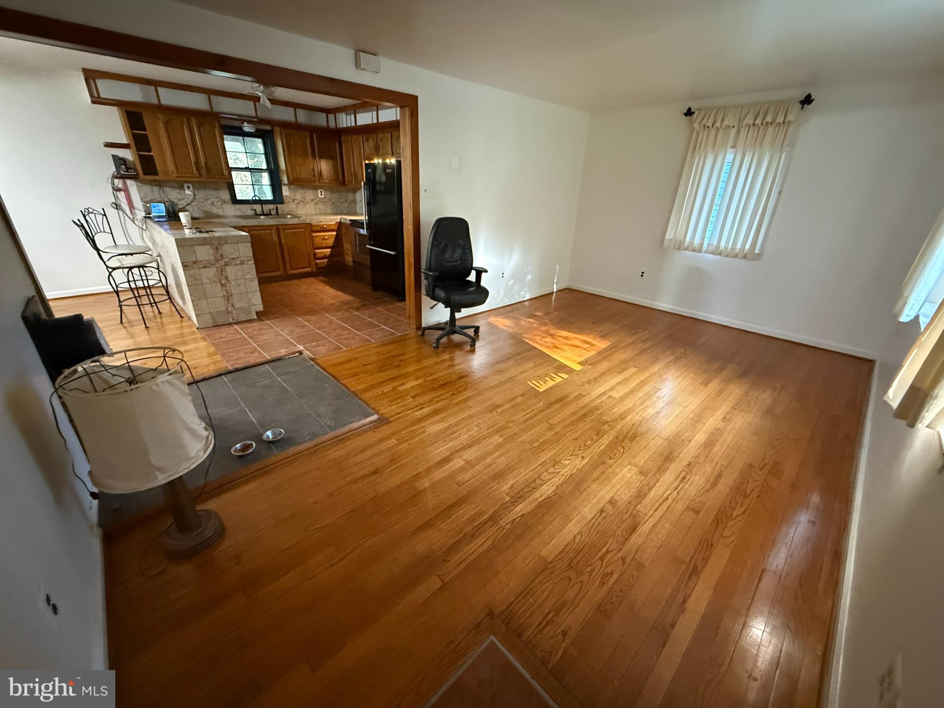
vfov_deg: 85.7
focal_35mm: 14
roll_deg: -2.0
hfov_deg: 102.1
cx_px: 472
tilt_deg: -23.9
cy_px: 354
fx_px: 382
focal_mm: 2.22
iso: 1250
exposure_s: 1/40
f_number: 2.2
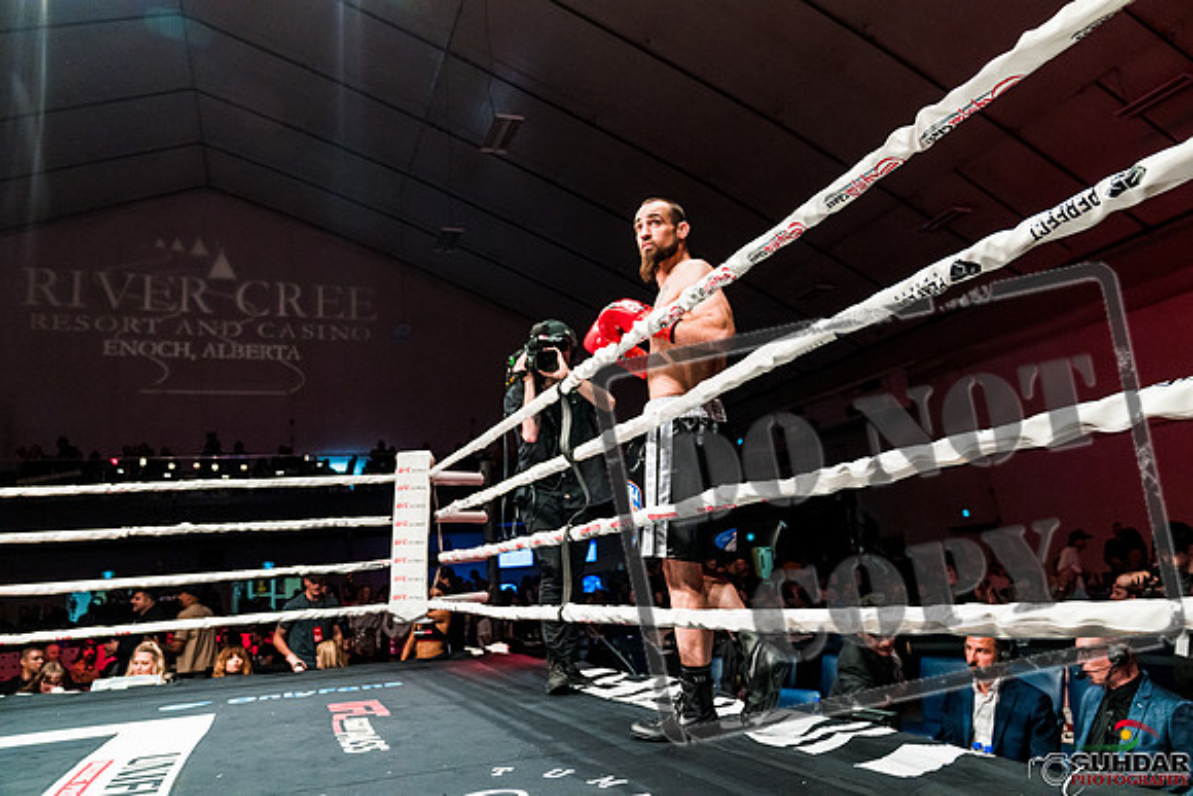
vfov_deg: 49.6
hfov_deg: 69.4
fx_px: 862
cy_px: 398
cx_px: 596
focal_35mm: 26
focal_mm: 26
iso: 4000
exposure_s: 1/250
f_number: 4
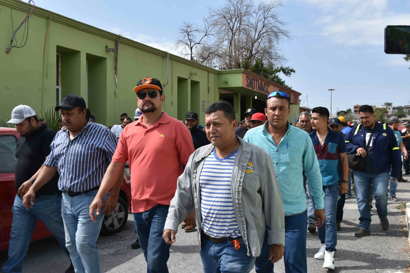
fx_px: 427
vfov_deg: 35.5
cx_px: 205
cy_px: 136
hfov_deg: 51.3
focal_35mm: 38
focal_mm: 25
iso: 140
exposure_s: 1/250
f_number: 8
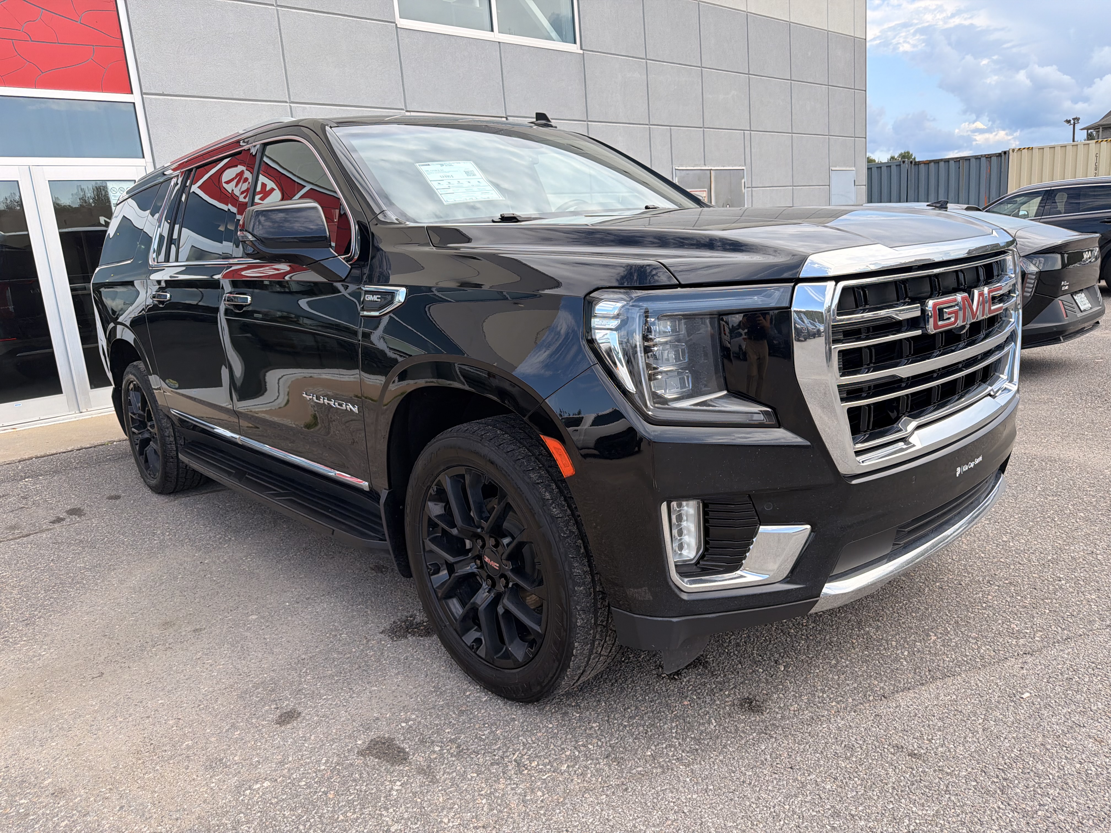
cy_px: 416
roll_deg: +6.8
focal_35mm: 24
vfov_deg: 56.8
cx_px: 556
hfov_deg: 71.6
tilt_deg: -6.5
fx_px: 770
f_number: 1.78
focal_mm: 6.76
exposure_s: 1/1727
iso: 80
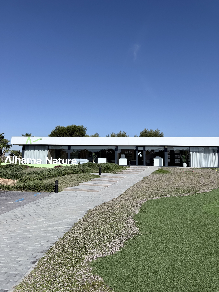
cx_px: 110
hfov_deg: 56.8
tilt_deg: +5.0
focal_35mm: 24
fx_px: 202
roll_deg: -1.3
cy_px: 146
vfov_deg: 71.6
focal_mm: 6.76
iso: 80
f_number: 1.78
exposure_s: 1/8130
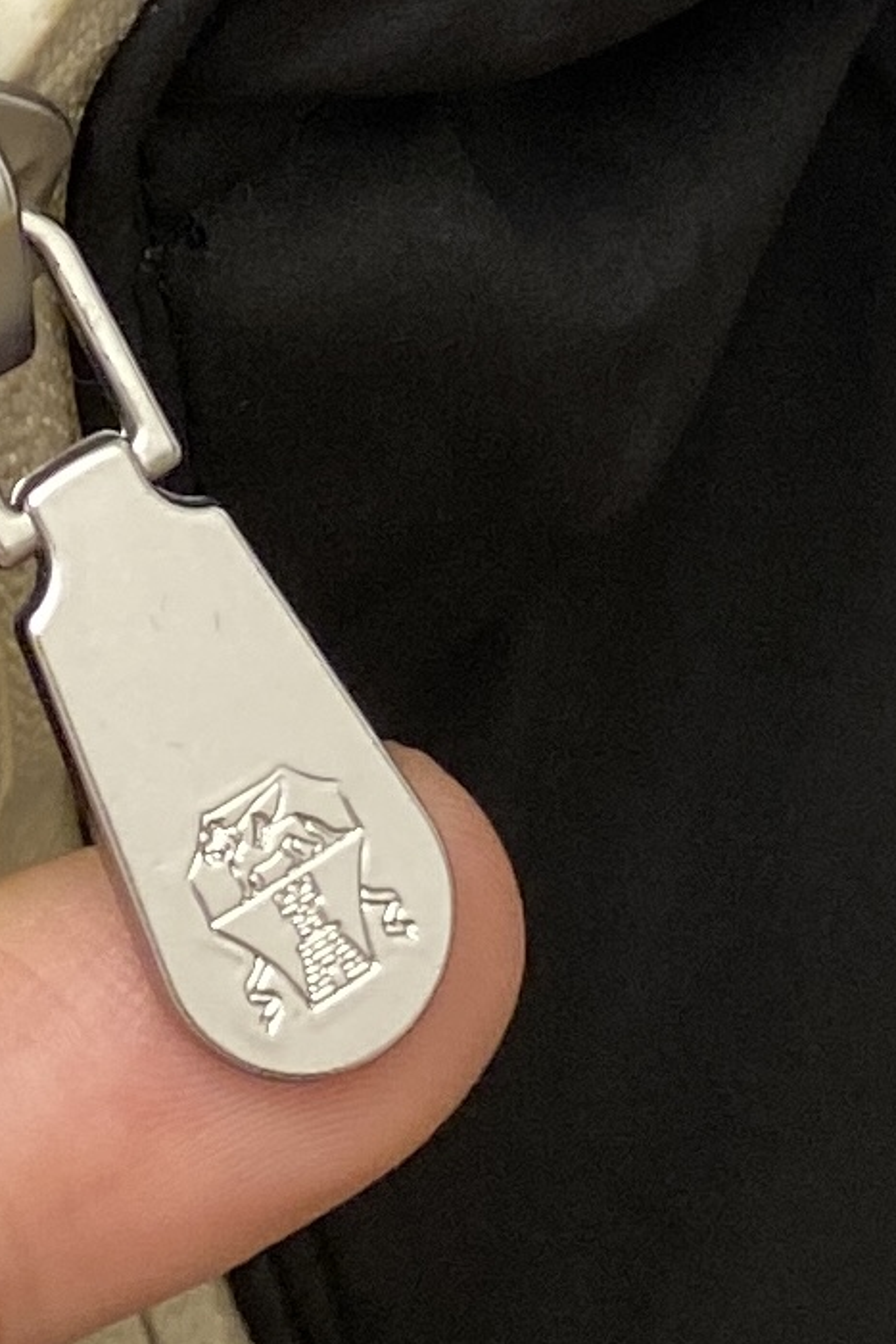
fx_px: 2276
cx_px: 66
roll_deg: +14.1
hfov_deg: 21.7
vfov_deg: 32.8
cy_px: 778
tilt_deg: -14.9
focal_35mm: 61
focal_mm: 4.25
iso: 100
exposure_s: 1/121
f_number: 1.8
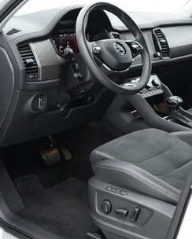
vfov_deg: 30.9
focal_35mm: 61
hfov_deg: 25.0
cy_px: 126
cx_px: 92
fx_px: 432
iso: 4000
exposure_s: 1/800
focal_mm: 24
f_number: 2.8
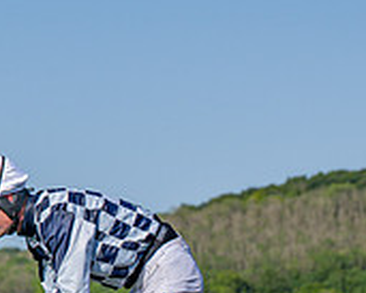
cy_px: 477
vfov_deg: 5.9
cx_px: 95
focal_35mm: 260
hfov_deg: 7.4
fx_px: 2818
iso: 200
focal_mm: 70
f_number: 4
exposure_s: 1/2500
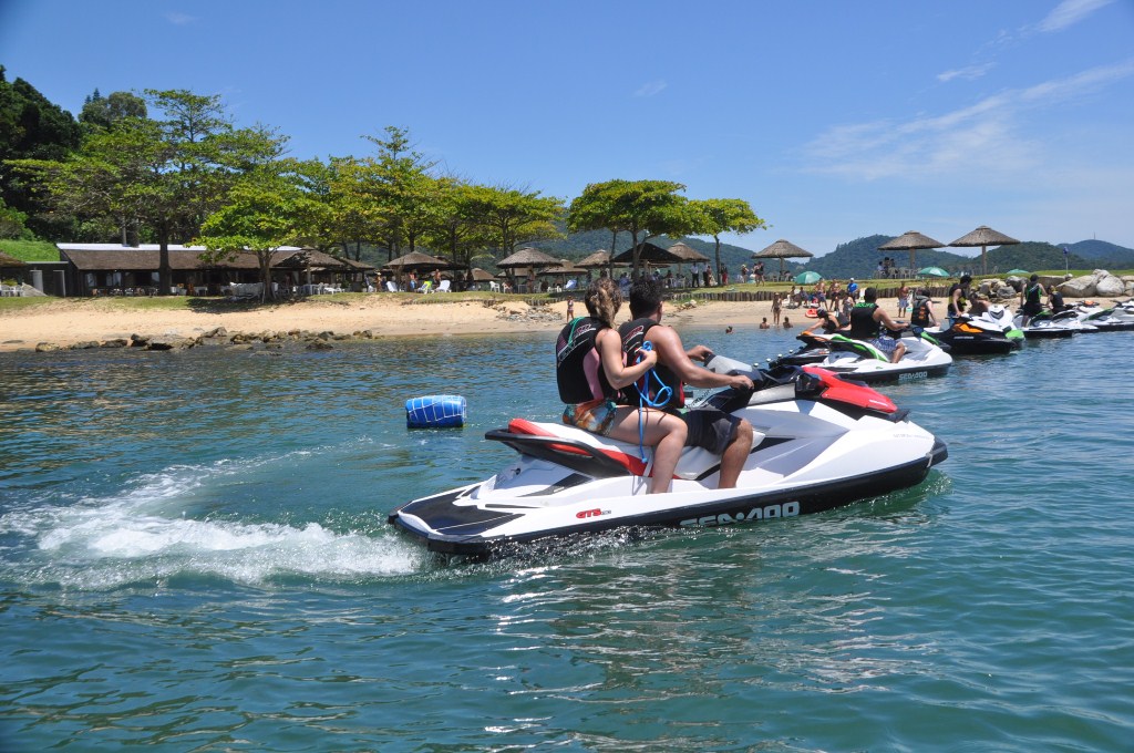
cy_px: 376
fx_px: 1180
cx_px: 567
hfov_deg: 51.3
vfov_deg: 35.4
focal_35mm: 38
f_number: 11
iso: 200
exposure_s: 1/500
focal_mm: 25
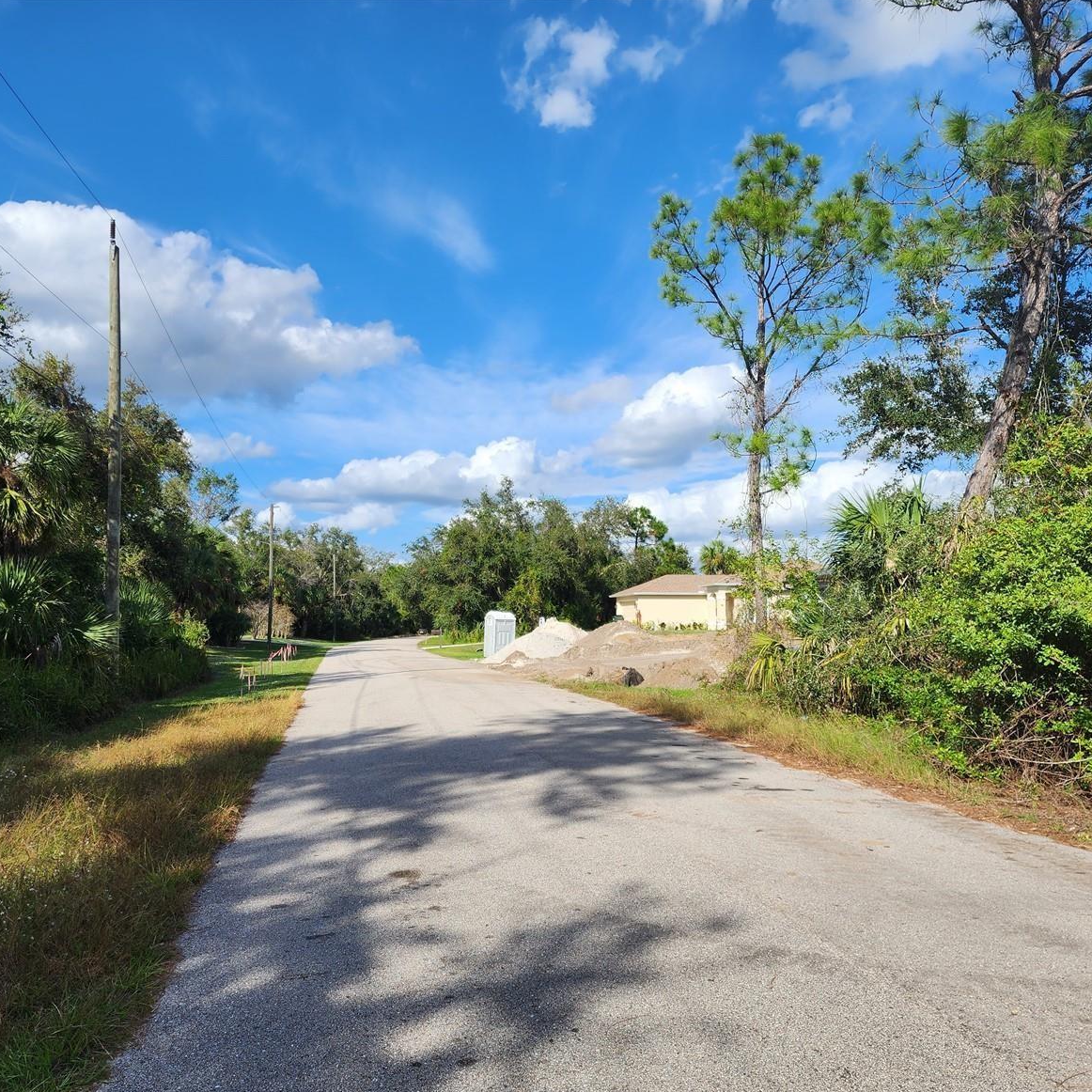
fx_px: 999
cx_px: 522
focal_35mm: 28
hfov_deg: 57.3
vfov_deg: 57.3
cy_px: 560
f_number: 1.8
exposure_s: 1/1053
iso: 12
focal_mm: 6.4
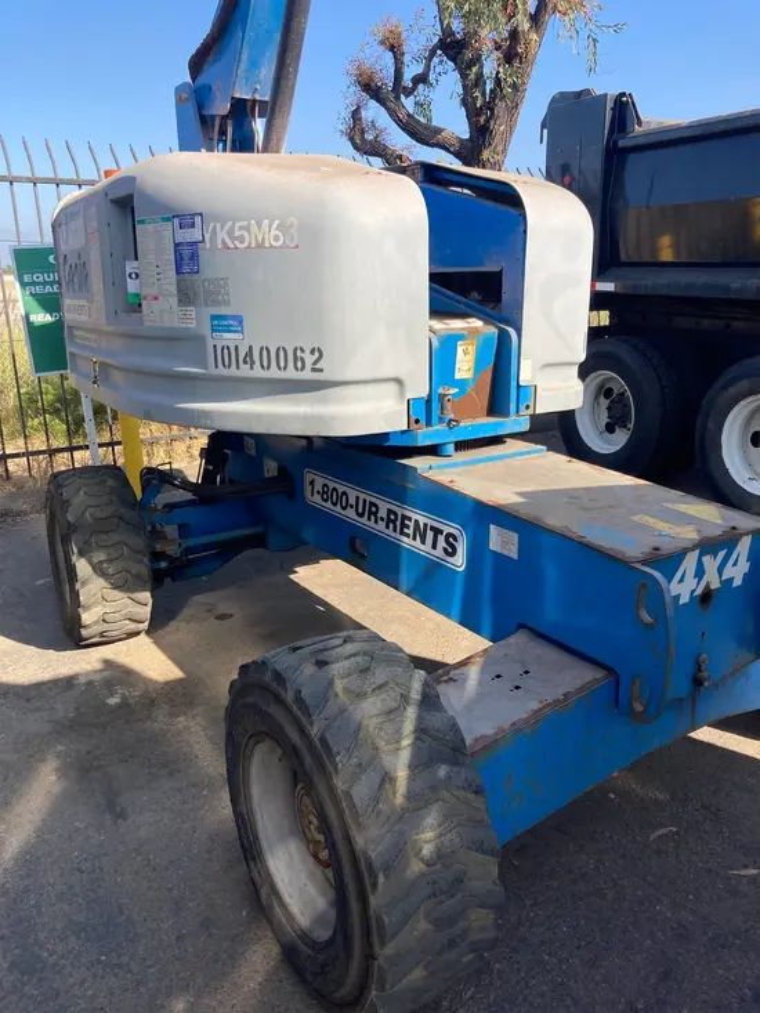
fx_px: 819
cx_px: 380
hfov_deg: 49.8
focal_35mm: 28
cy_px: 506
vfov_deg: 63.4
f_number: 1.8
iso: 20
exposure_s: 1/883
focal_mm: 3.99
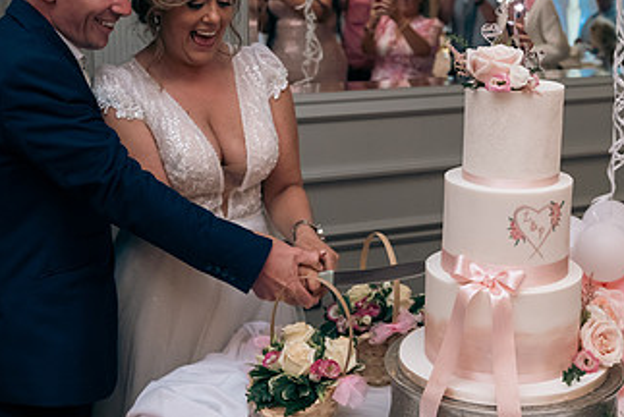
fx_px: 1058
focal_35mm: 61
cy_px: 142
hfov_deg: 32.8
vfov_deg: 22.2
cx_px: 371
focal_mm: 34
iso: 800
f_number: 3.5
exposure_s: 1/160
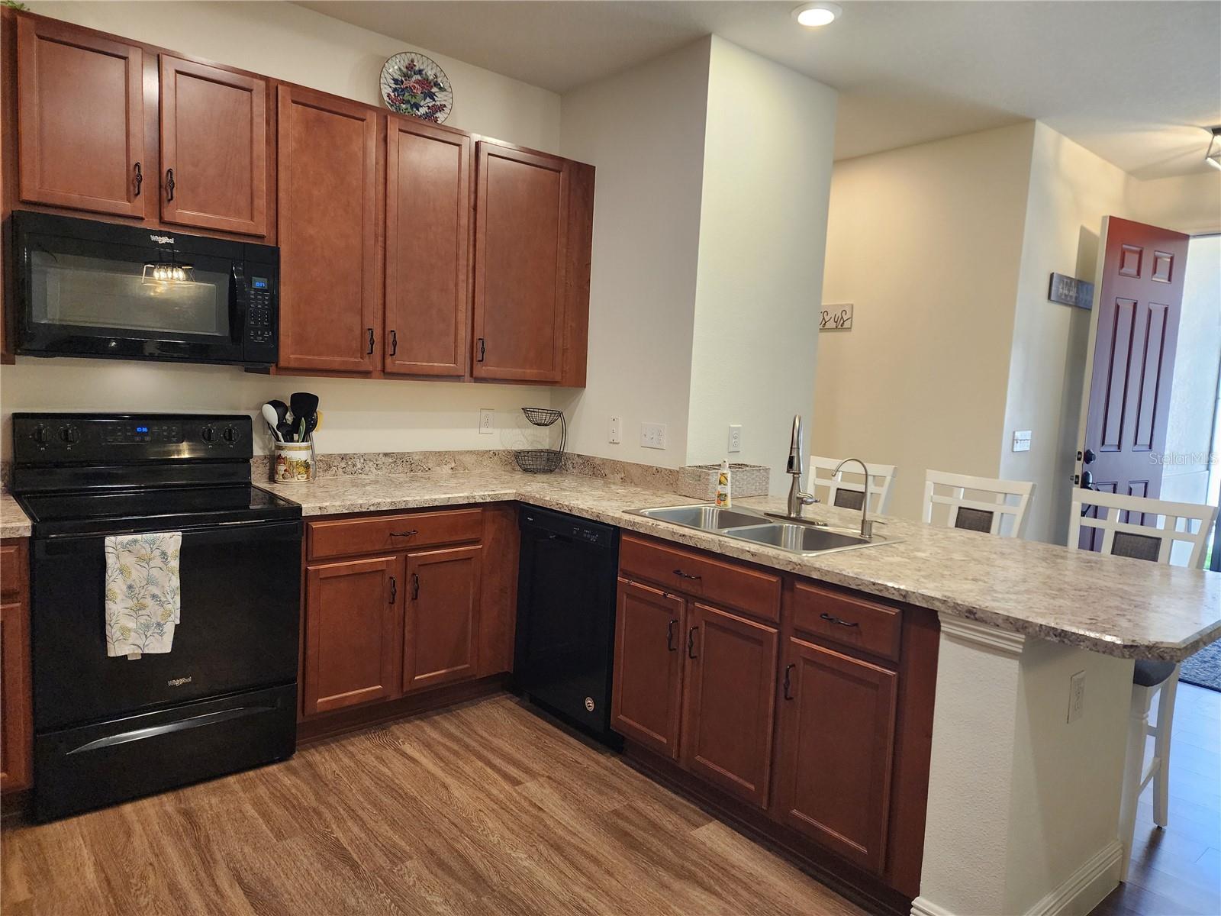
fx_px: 811
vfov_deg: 58.9
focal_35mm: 23
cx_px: 610
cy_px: 458
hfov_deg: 73.9
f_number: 1.8
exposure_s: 1/120
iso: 250
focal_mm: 6.4
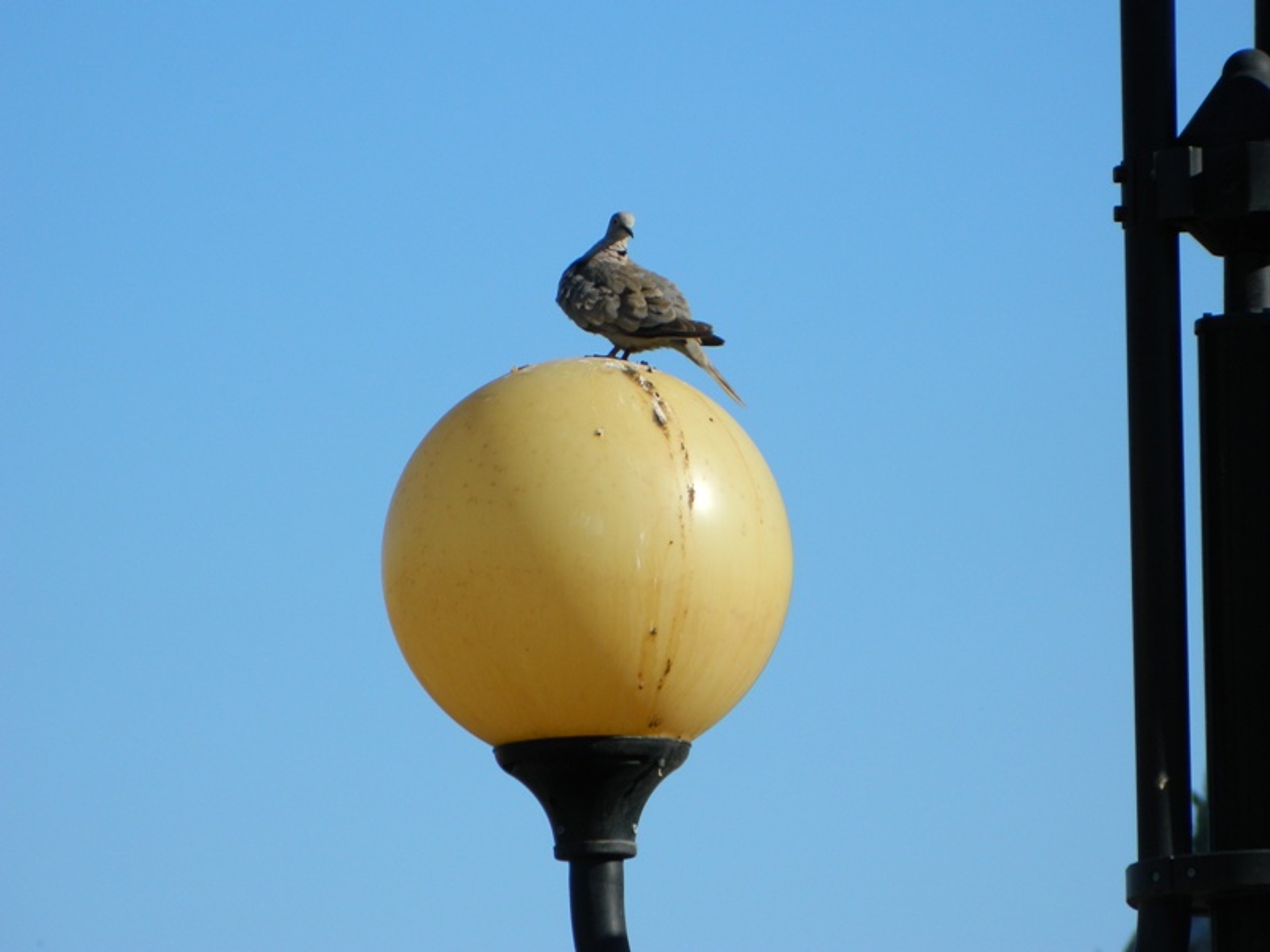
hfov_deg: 4.3
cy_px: 476
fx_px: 17060
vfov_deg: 3.2
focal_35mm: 465
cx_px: 635
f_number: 5.7
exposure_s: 1/500
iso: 80
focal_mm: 83.7
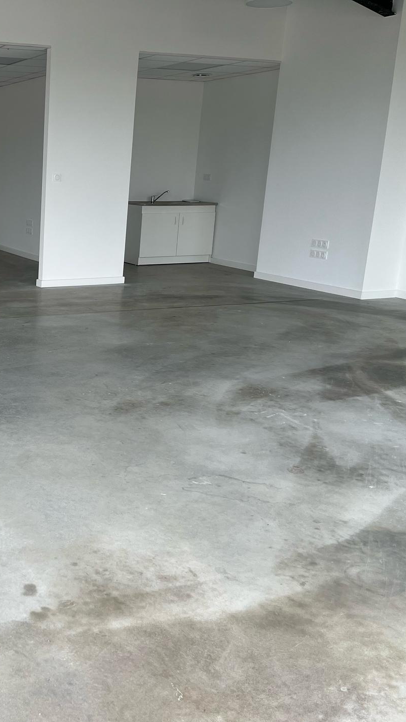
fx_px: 727
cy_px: 363
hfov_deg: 28.9
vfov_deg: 52.8
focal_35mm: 38
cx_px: -15
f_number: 1.6
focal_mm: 5.1
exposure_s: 1/497
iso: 50
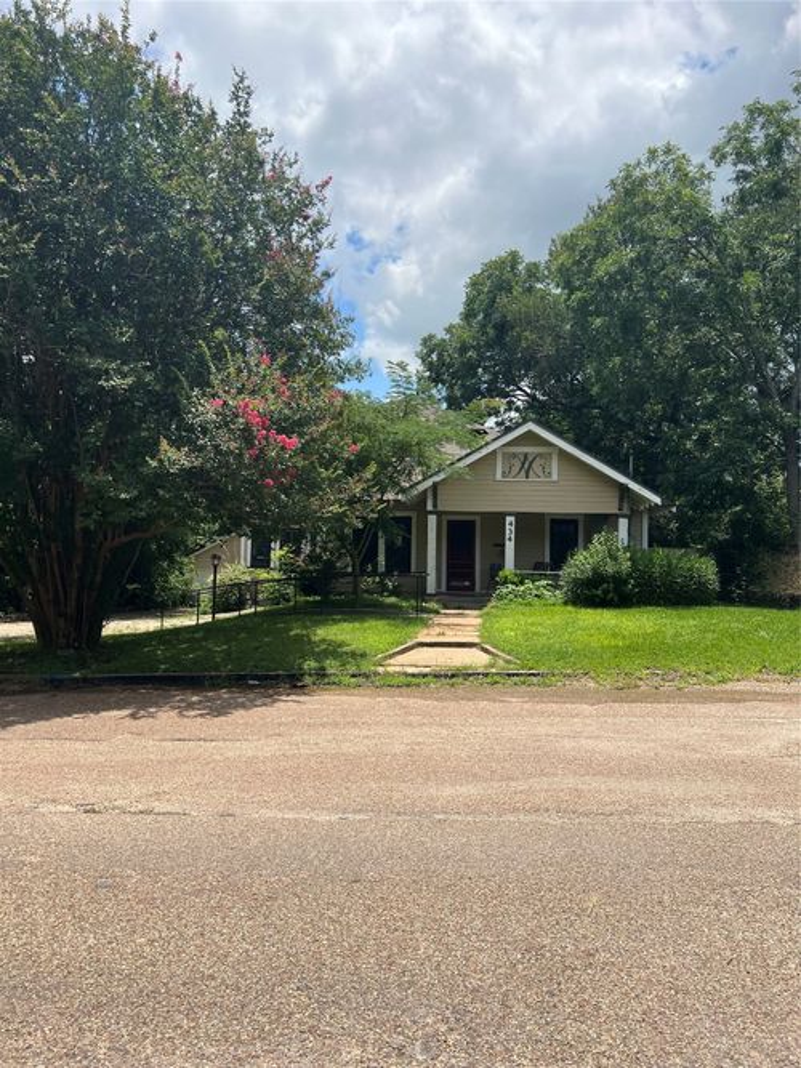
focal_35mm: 26
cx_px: 400
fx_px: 802
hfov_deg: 53.0
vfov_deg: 67.3
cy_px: 534
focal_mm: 5.7
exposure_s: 1/5587
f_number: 1.5
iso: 50
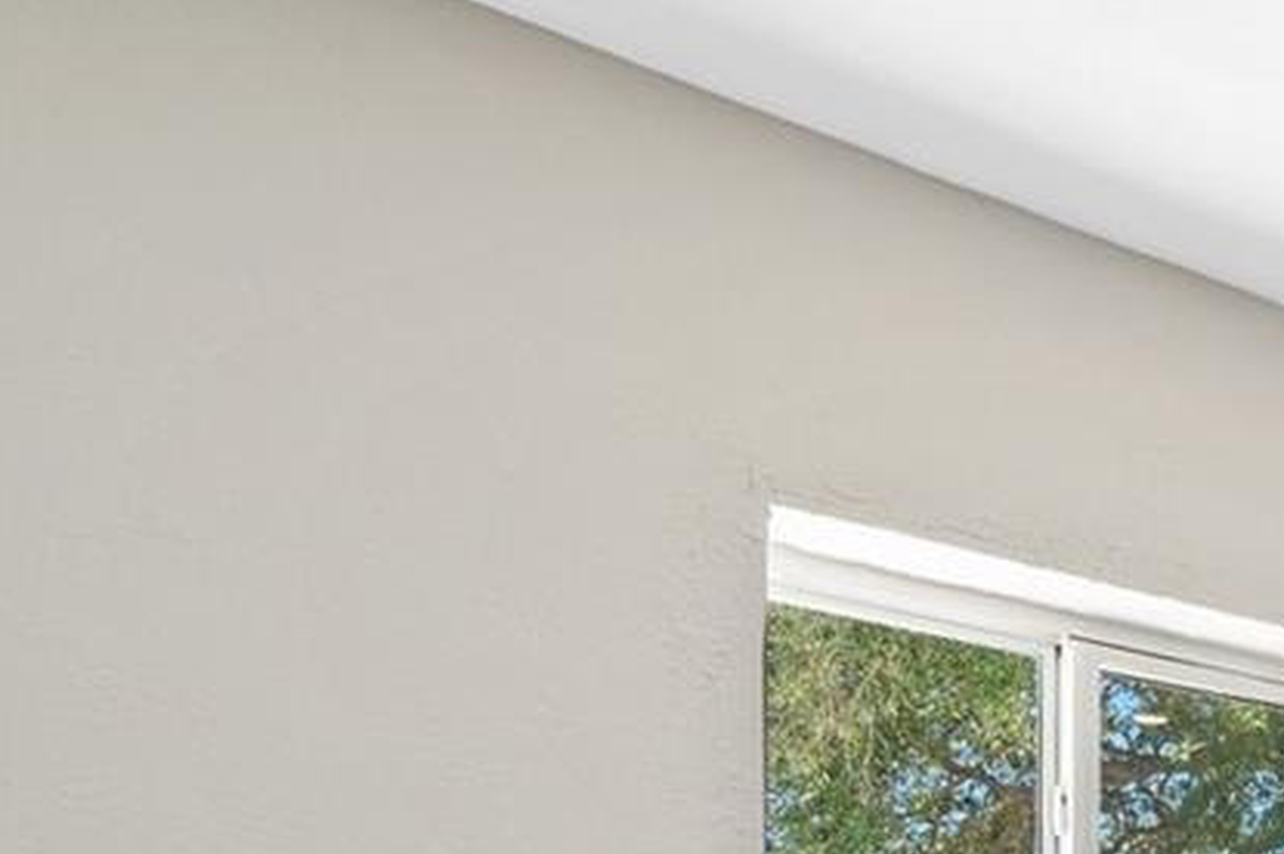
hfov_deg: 25.7
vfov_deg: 21.4
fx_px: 1924
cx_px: 1999
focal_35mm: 54
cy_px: 1242
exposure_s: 1/5
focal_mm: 14
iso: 200
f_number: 8
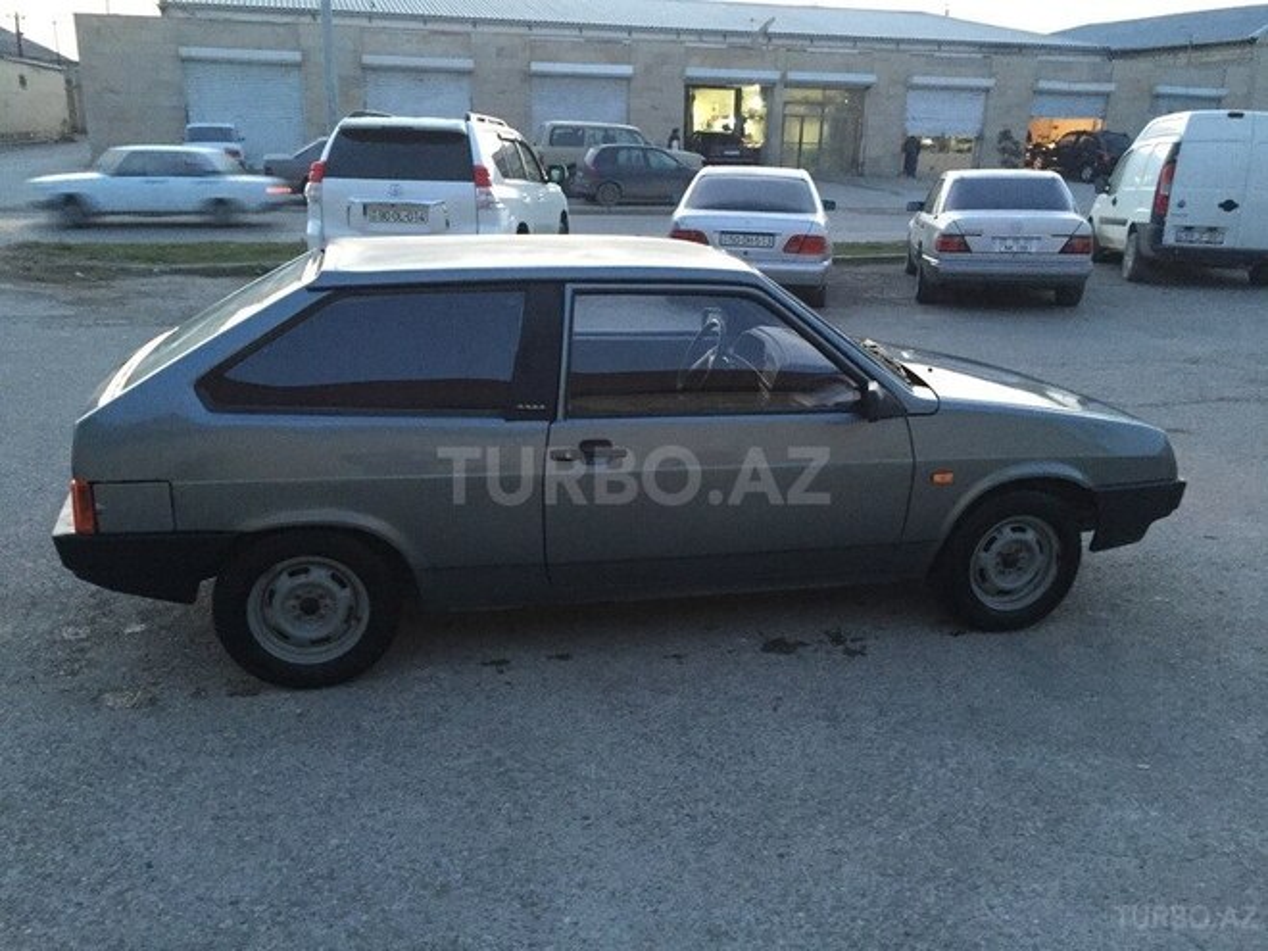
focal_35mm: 29
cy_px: 476
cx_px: 634
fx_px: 1062
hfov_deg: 61.7
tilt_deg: -17.4
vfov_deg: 48.2
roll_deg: -2.1
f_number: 2.2
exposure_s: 1/17
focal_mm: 4.15
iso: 320
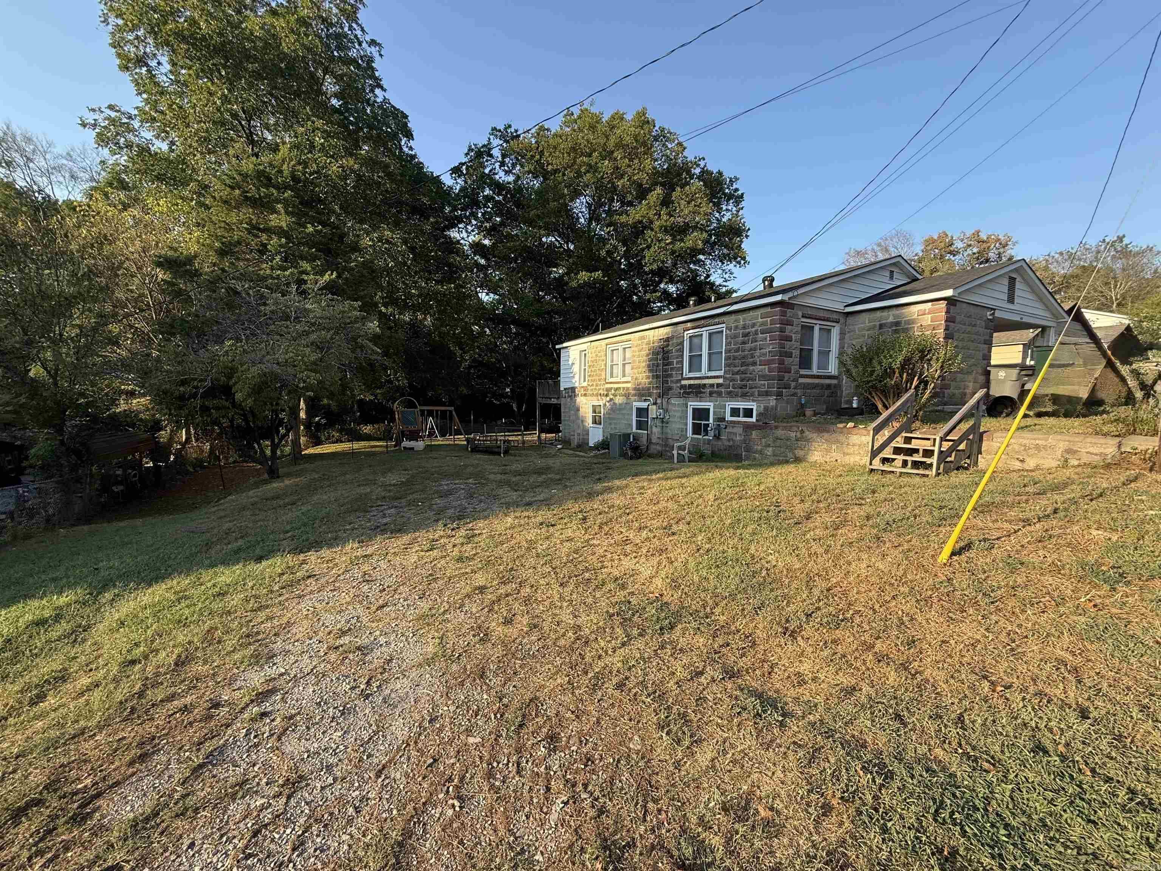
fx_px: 470
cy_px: 436
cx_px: 580
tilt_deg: -3.8
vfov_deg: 85.7
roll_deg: -0.8
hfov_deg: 102.1
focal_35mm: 14
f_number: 2.2
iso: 50
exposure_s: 1/421
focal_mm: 2.22
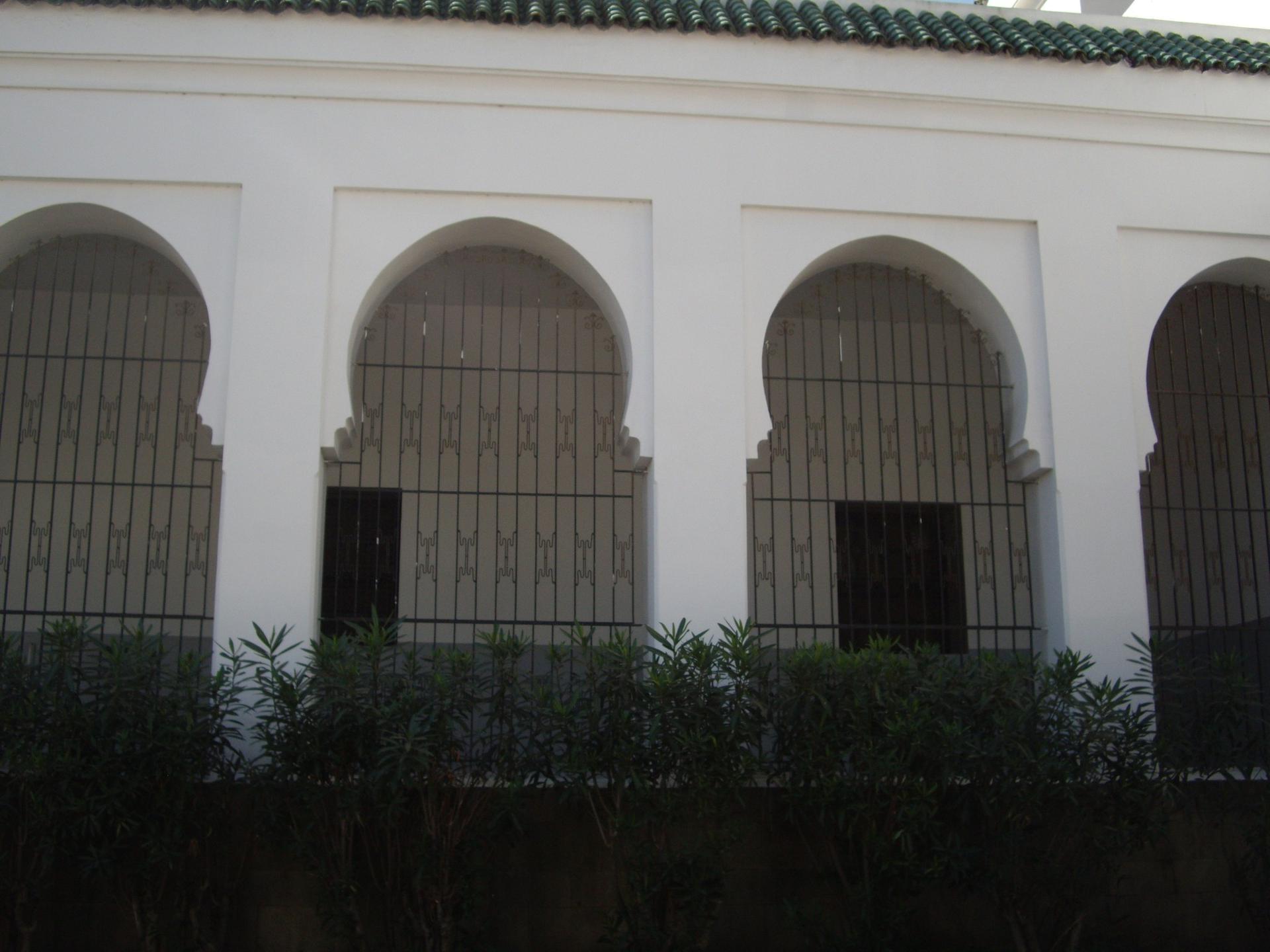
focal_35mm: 38
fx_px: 1394
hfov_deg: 49.0
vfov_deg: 37.7
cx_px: 635
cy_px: 476
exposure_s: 1/1000
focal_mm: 7.9
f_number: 2.8
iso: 100
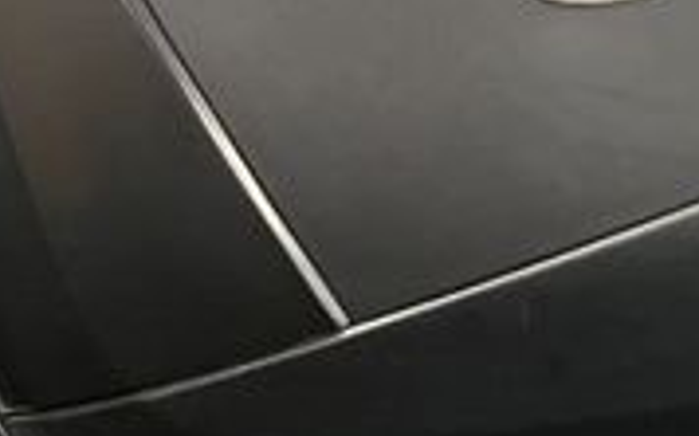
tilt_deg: -8.1
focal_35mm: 99
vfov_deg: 12.0
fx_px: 1885
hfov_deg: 21.0
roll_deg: -1.1
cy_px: 805
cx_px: 424
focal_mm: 5.1
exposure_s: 1/33
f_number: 1.6
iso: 400
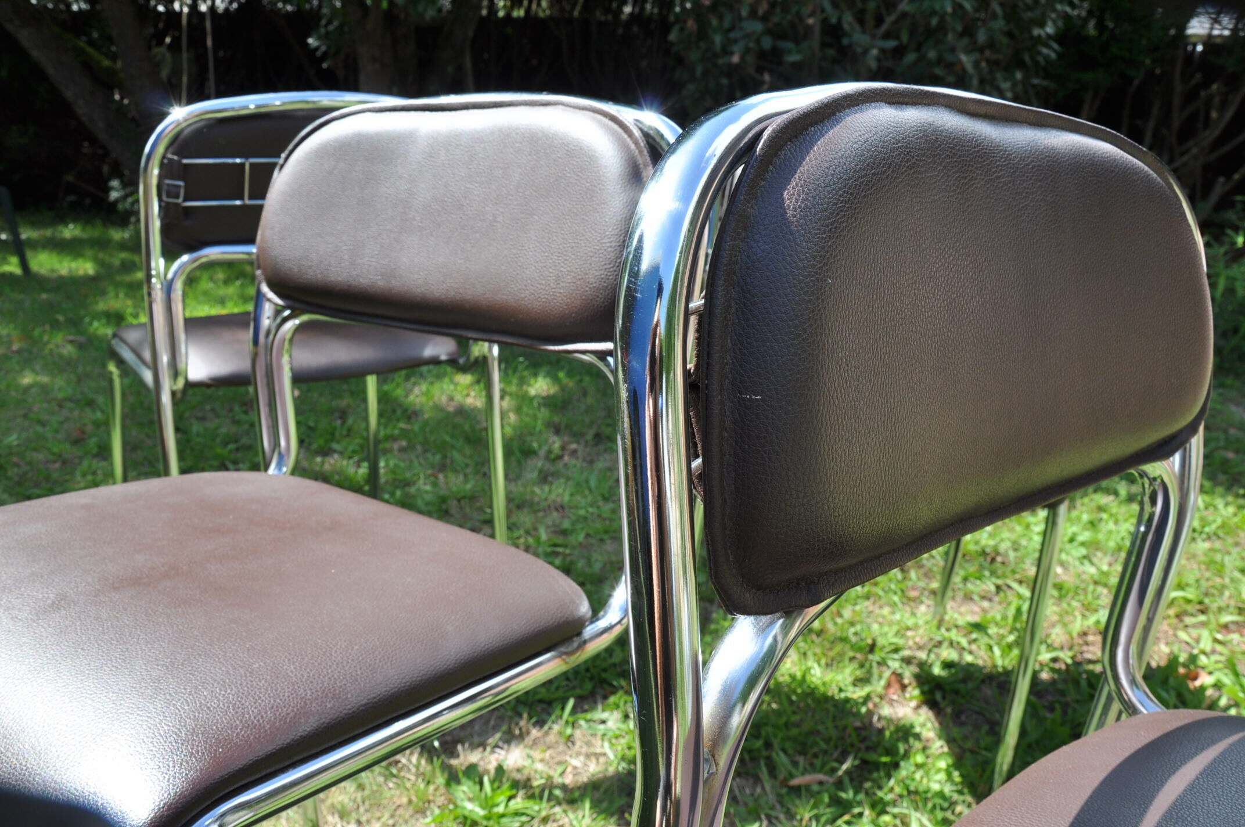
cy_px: 414
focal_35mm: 32
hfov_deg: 59.6
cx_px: 622
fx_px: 1088
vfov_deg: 41.6
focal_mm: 21
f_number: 11
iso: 250
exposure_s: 1/125
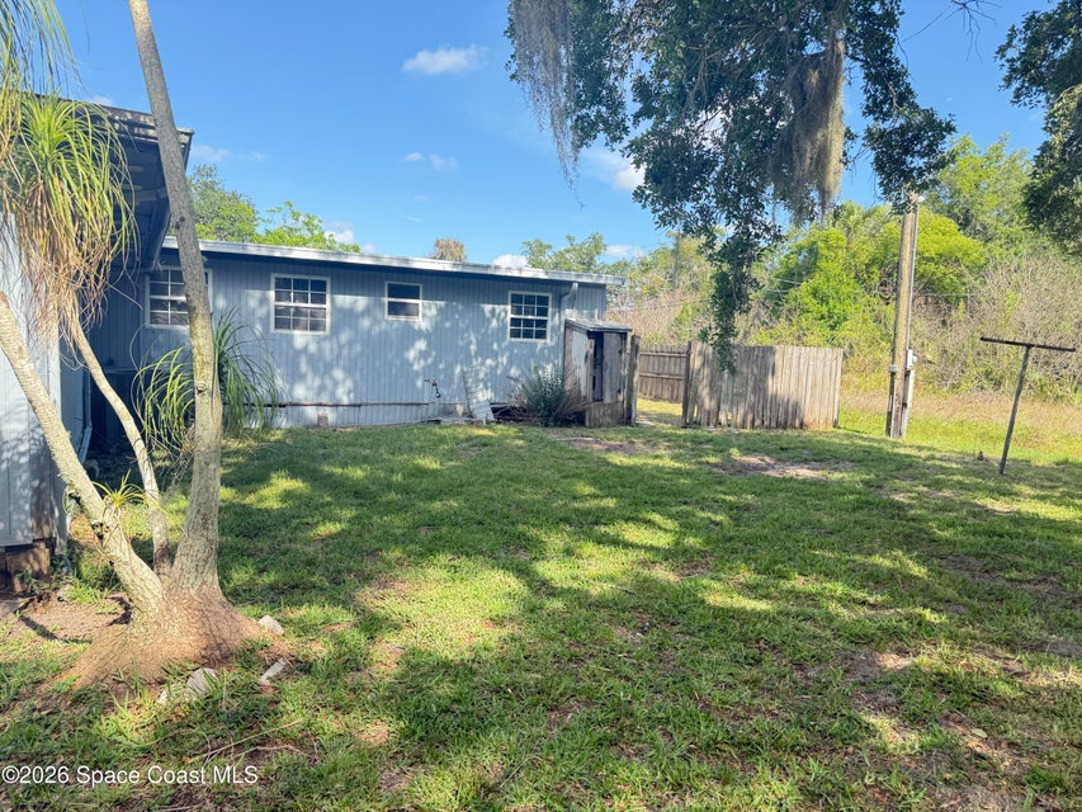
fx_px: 750
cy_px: 406
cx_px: 541
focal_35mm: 24
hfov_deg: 71.6
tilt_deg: -4.2
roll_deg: -1.6
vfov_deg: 56.8
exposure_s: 1/868
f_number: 1.78
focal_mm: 6.76
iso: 100
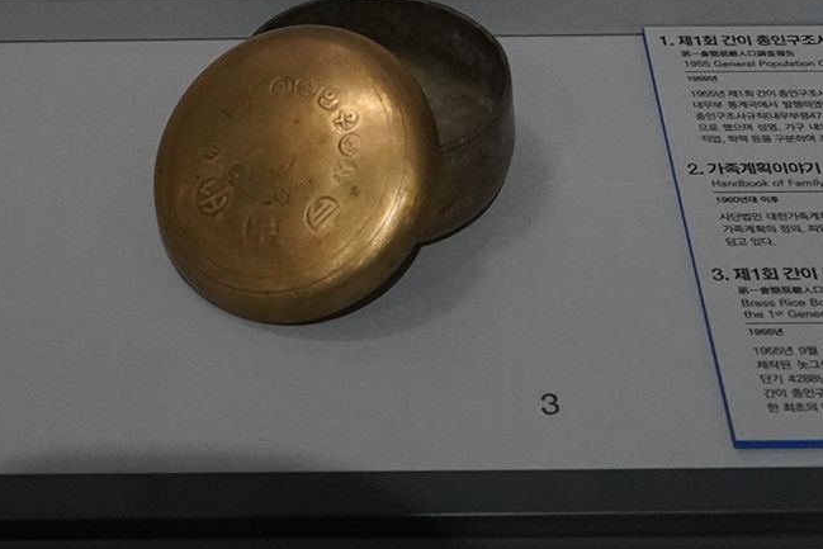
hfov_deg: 25.1
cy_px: -43
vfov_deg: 17.8
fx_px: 1692
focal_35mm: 74
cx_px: -117
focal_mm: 24
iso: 3200
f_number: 4.5
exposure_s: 1/80
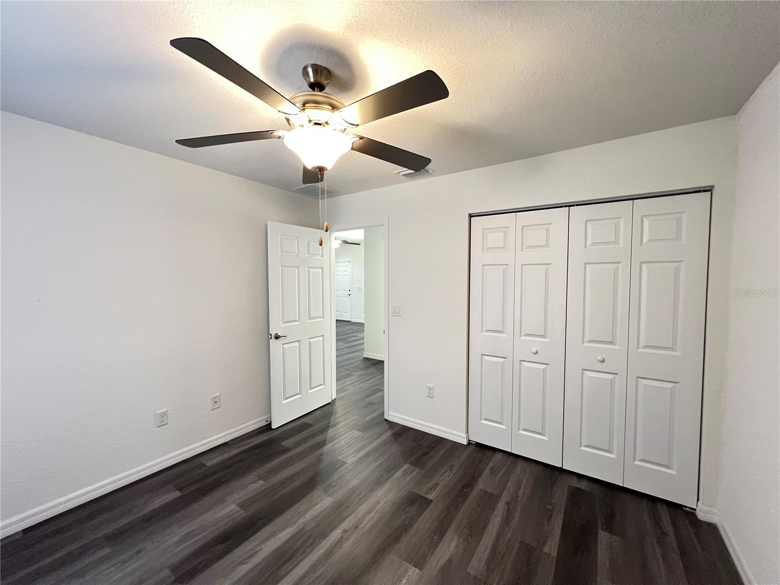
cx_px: 390
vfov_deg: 89.9
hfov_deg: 106.2
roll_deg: +0.2
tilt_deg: -1.5
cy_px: 292
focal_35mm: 13
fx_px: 293
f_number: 1.8
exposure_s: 1/60
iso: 400
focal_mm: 1.57
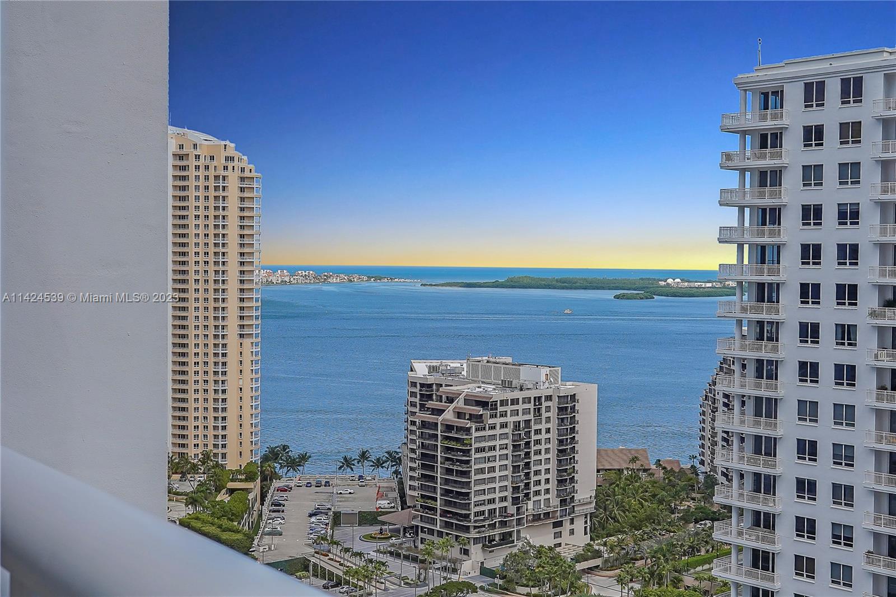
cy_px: 298
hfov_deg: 43.6
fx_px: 1120
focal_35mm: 45
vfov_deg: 29.9
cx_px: 448
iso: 320
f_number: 10
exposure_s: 1/400
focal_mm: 30
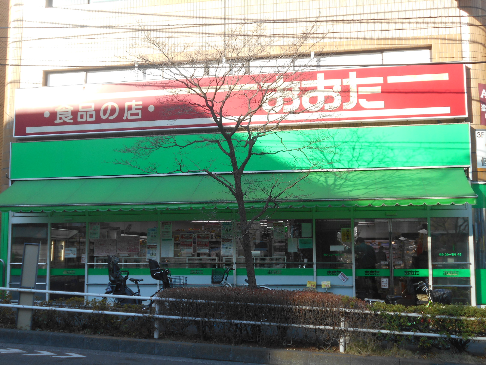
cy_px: 182
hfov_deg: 42.9
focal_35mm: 44
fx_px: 618
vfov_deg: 32.9
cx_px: 243
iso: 80
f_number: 4.2
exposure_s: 1/160
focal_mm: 7.7
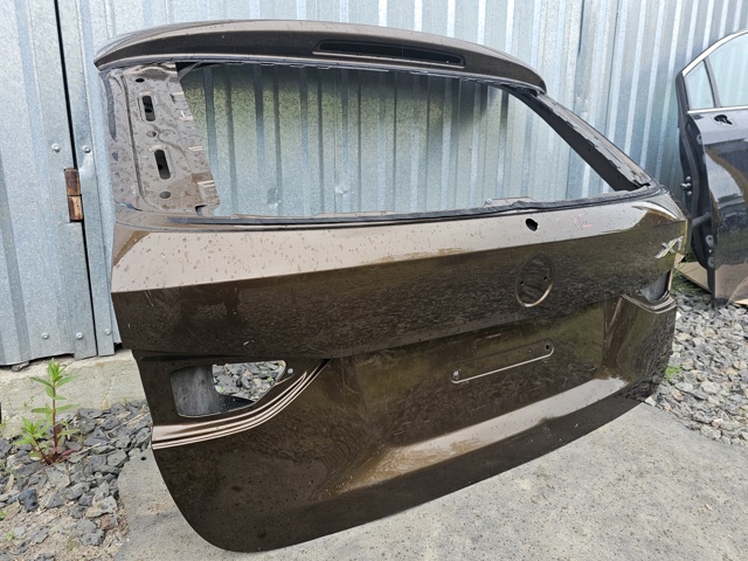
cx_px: 374
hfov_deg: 73.9
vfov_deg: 58.9
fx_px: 497
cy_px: 280
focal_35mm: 23
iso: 50
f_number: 1.7
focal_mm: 6.3
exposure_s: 1/120
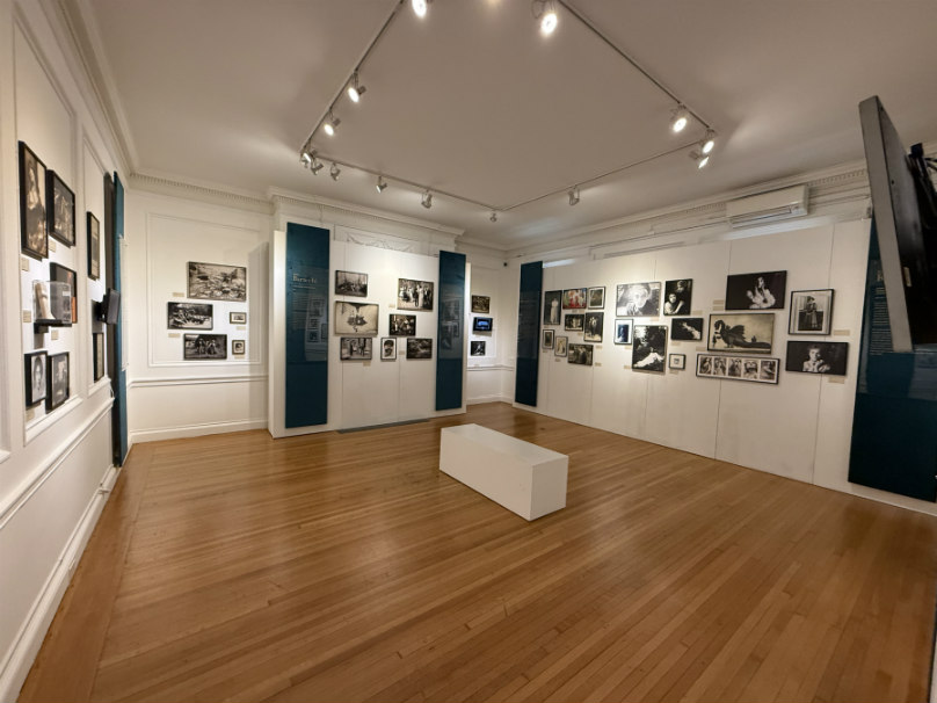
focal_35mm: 14
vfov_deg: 85.7
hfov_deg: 102.1
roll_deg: -1.7
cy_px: 352
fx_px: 379
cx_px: 468
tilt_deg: -3.1
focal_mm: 2.22
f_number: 2.2
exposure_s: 1/120
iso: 320
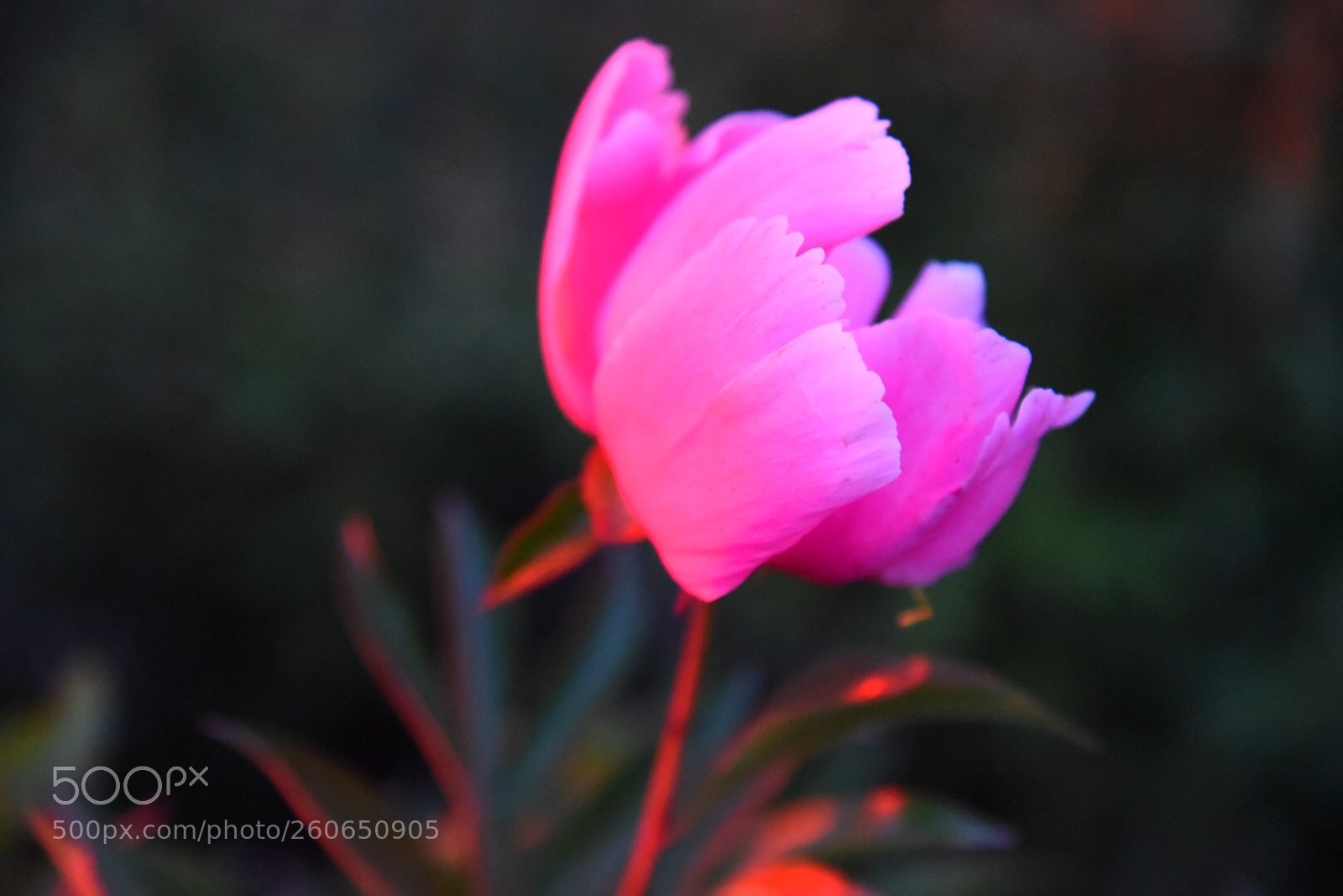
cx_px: 672
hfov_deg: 17.1
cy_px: 448
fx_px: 4477
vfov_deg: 11.4
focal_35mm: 120
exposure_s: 1/25
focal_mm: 120
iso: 12800
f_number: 4.5
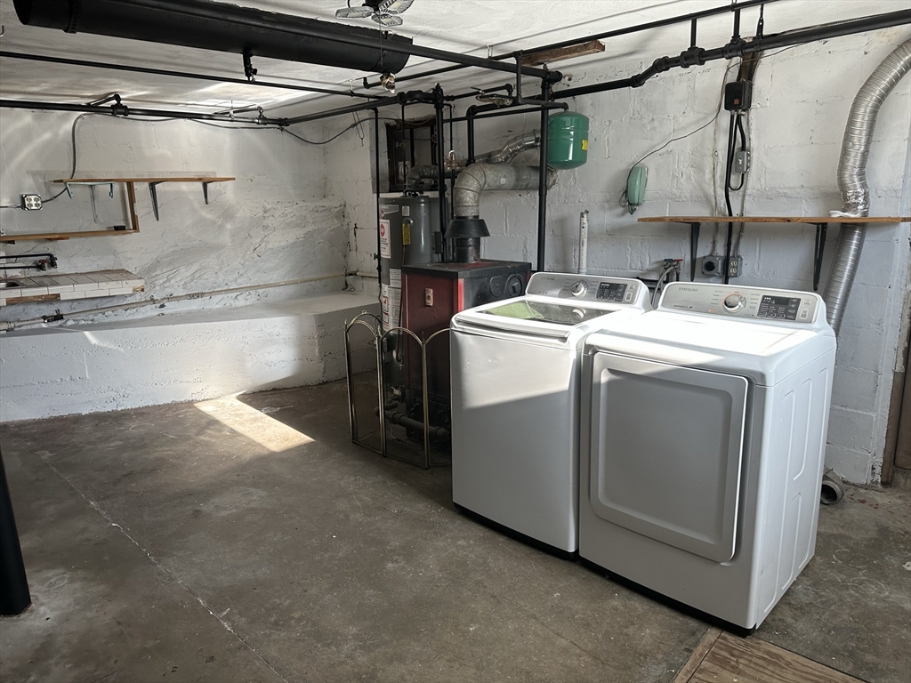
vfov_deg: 56.8
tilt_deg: -11.2
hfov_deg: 71.6
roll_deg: +1.0
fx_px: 632
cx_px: 456
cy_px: 342
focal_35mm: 24
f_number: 1.78
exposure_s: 1/121
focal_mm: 6.86
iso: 125
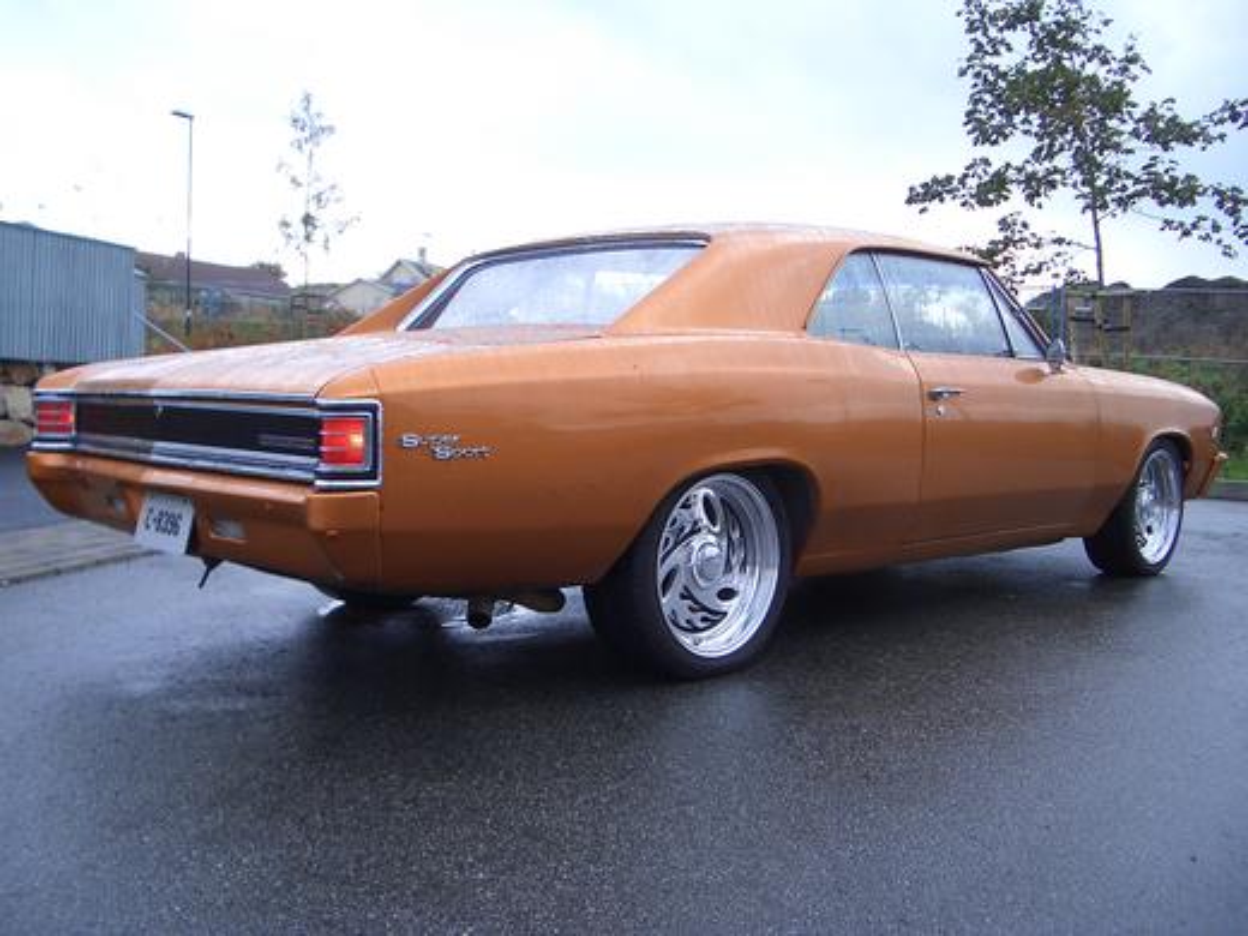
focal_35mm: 35
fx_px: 1262
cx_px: 624
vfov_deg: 40.7
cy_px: 468
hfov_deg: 52.6
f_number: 2.6
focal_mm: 5.8
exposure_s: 1/100
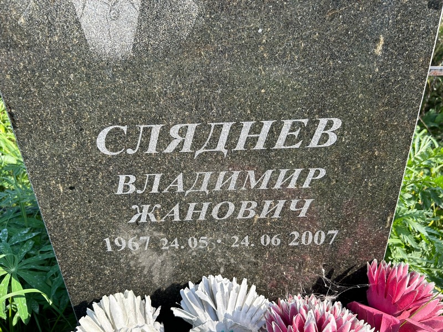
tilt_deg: -28.1
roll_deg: +1.3
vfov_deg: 53.1
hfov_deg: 67.3
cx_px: 222
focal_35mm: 26
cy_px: 166
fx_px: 333
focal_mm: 5.7
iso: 50
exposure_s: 1/820
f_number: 1.5
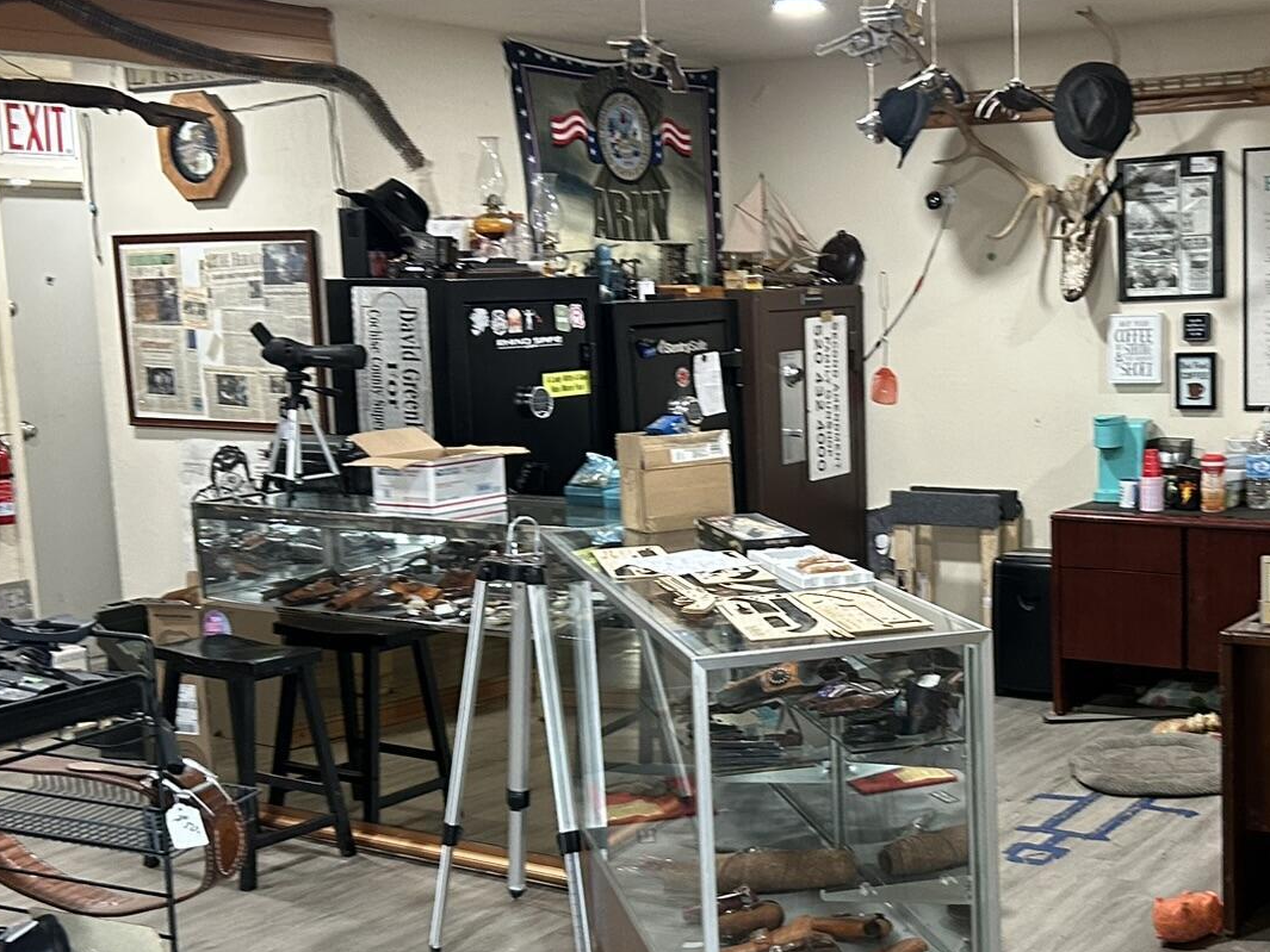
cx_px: 922
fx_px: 1835
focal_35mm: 50
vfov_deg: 29.0
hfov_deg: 37.4
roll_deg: +1.0
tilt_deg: -9.3
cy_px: 583
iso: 250
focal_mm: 5.7
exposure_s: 1/60
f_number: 1.5
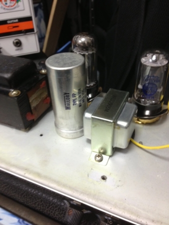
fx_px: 215
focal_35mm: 33
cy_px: 112
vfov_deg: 55.3
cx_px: 84
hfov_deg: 43.0
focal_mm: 4.13
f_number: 2.4
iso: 125
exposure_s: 1/20
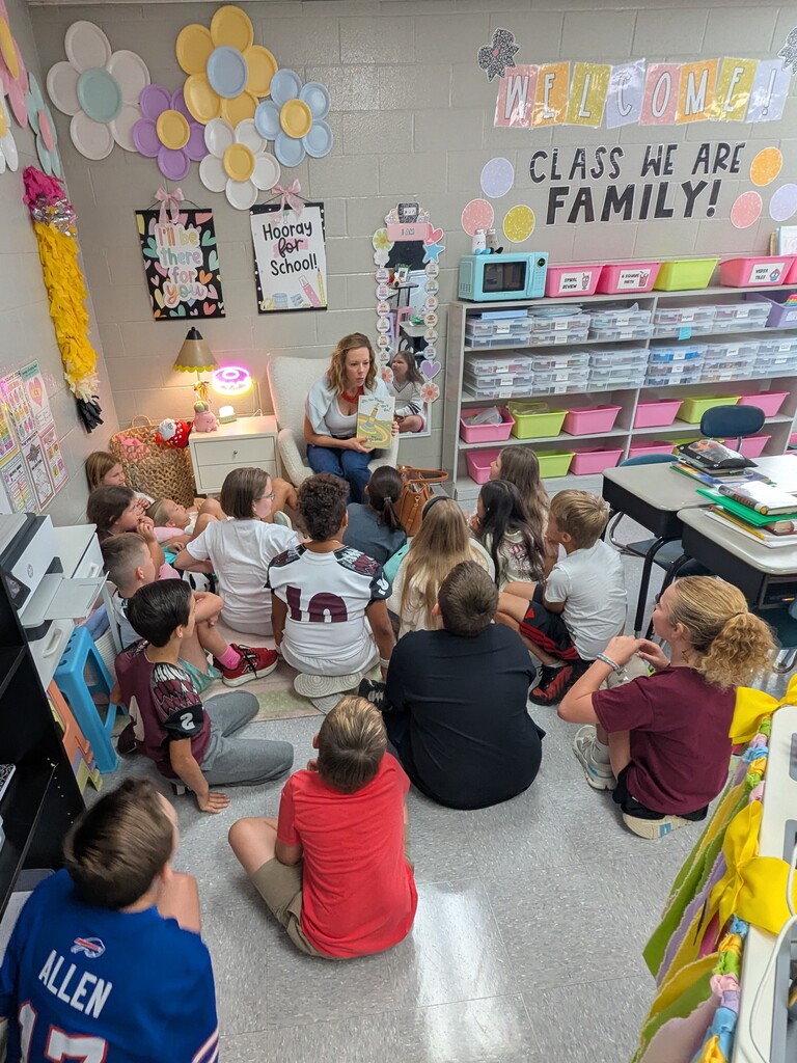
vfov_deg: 94.5
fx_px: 491
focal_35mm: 16
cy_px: 532
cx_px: 398
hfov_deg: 78.1
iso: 175
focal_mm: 2.35
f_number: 2.2
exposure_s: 1/60
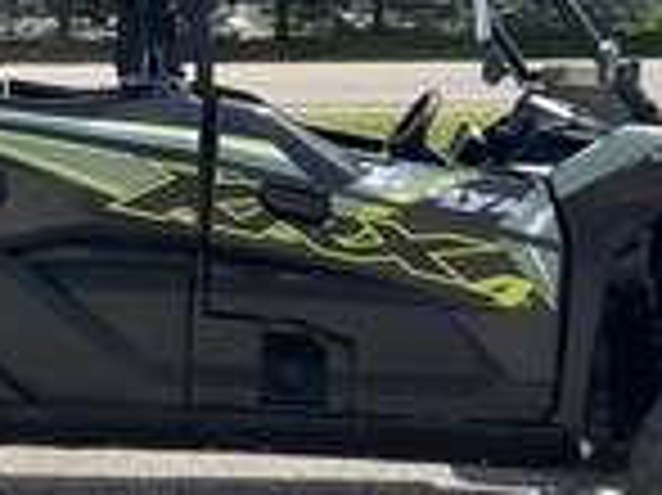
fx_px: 1510
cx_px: 126
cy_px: 234
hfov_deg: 24.3
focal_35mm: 79
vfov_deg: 18.6
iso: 25
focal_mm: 3
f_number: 1.8
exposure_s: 1/1015
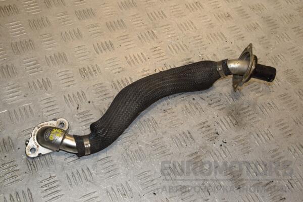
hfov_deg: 41.1
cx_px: 152
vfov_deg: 28.1
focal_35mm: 48
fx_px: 404
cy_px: 101
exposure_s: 1/200
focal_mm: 32
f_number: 10
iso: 800
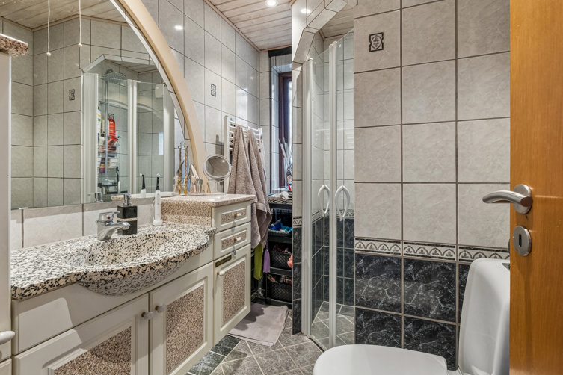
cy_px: 187
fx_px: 274
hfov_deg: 91.5
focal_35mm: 18
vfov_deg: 68.8
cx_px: 275
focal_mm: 11
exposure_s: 1/13
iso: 500
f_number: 8
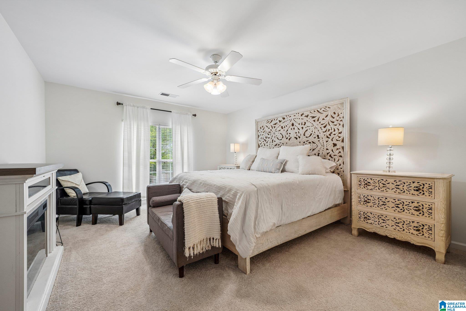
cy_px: 156
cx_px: 233
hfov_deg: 104.3
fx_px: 181
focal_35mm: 14
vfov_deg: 81.2
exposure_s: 1/30
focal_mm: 14
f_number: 8
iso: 400
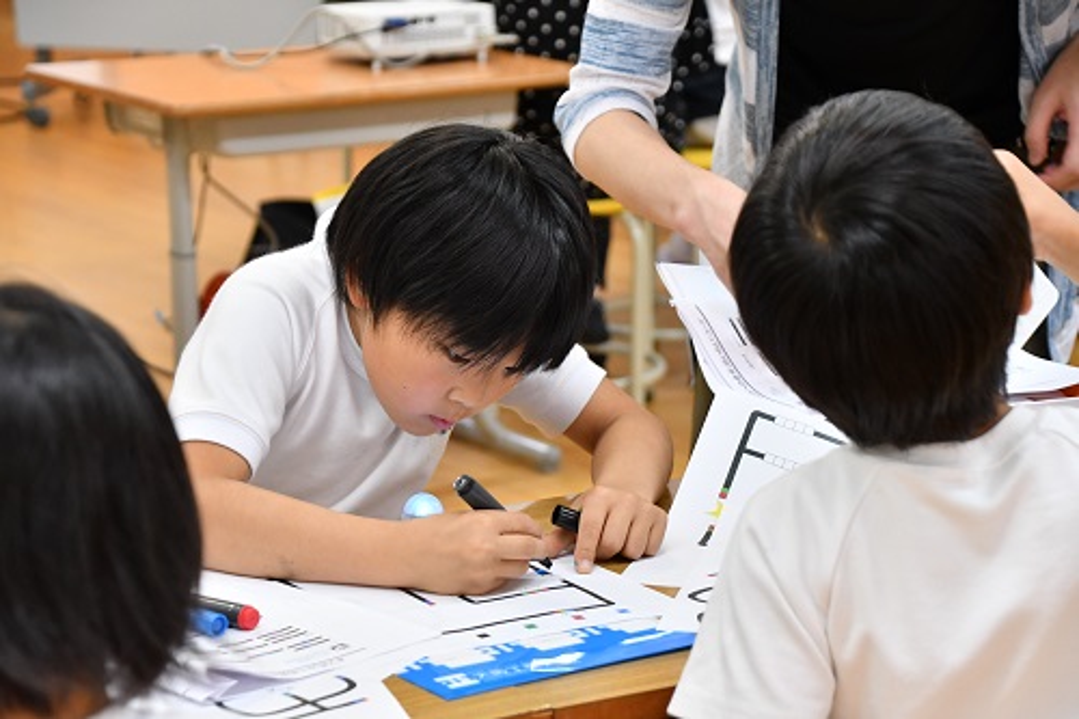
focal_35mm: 105
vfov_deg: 13.0
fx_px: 3146
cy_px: 360
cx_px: 540
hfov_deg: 19.5
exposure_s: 1/125
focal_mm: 70
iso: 1600
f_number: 5.6
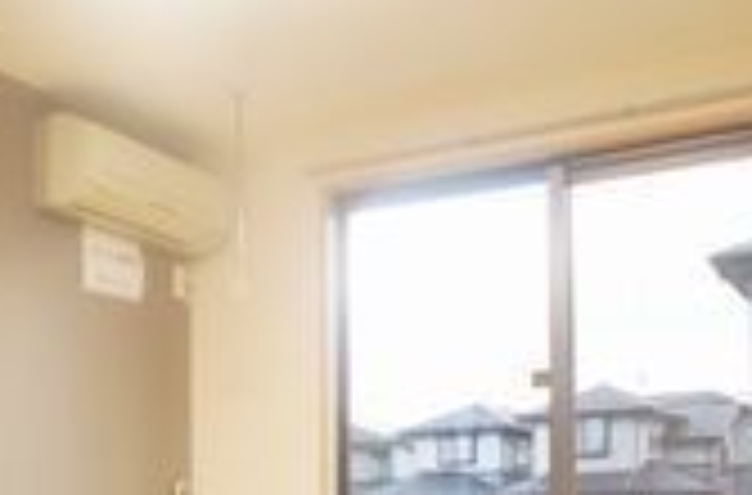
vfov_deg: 18.2
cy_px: 520
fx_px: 1498
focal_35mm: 72
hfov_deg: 27.9
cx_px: 230
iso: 800
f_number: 2.8
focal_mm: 16
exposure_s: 1/80
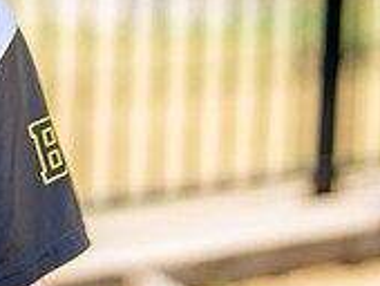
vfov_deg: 6.9
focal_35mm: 213
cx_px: -170
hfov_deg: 9.1
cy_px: -73
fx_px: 2342
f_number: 1.2
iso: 100
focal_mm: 50
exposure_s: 1/1250
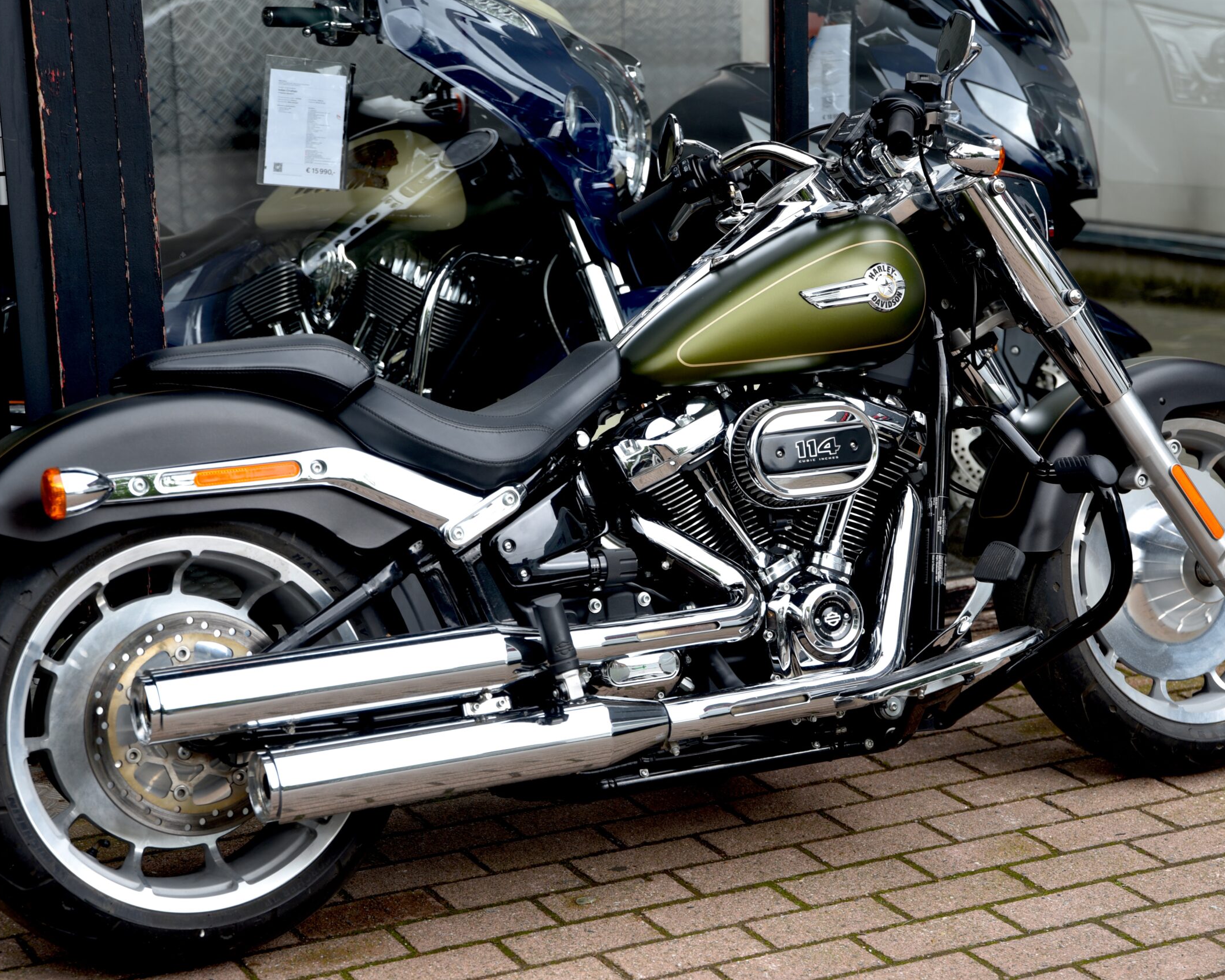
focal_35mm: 74
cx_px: 616
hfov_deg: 25.7
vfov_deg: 20.7
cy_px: 485
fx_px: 2683
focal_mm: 65
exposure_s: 1/60
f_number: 4
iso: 100
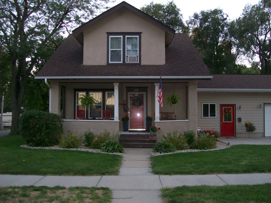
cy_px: 102
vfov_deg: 39.7
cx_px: 136
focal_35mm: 36
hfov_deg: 51.4
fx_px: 282
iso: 140
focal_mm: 6
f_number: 2.7
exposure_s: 1/64
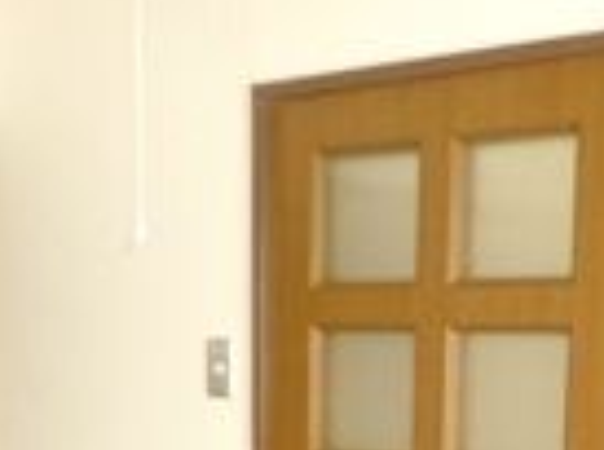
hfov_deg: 23.9
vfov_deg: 17.0
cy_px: 565
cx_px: 273
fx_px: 1427
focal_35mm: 82
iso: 400
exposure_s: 1/40
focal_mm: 4.4
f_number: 2.8
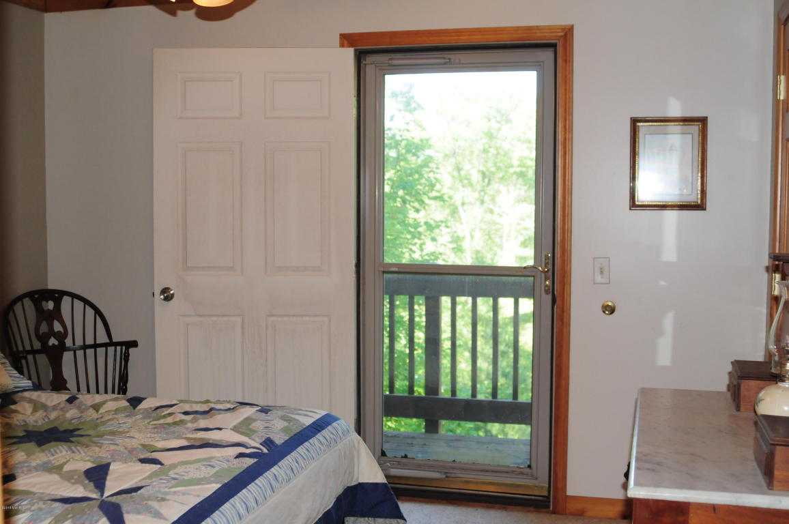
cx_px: 394
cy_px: 262
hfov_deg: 46.4
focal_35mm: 42
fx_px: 919
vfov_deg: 31.8
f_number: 5
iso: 800
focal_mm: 28
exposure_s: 1/160
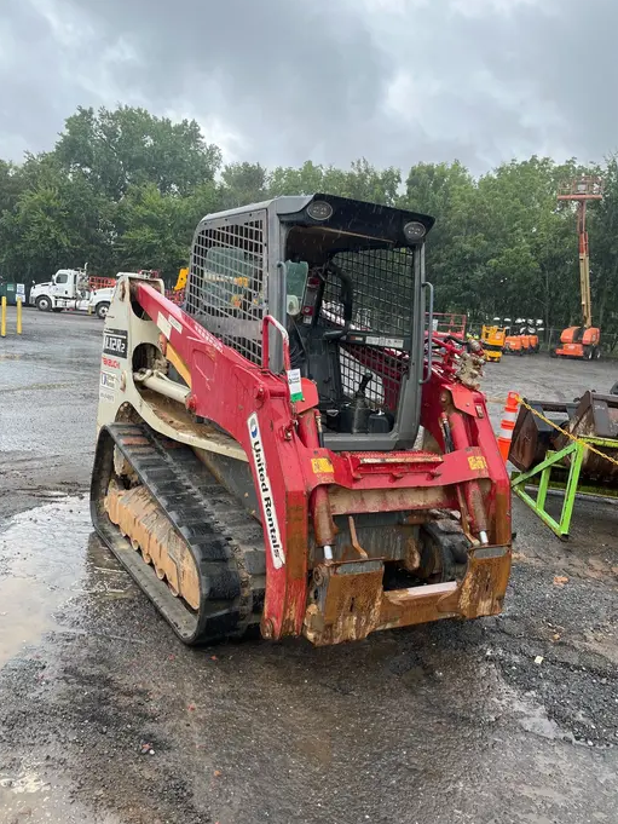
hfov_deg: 49.7
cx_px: 287
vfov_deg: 63.4
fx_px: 666
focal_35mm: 28
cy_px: 411
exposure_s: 1/331
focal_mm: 5.1
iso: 50
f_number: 1.6
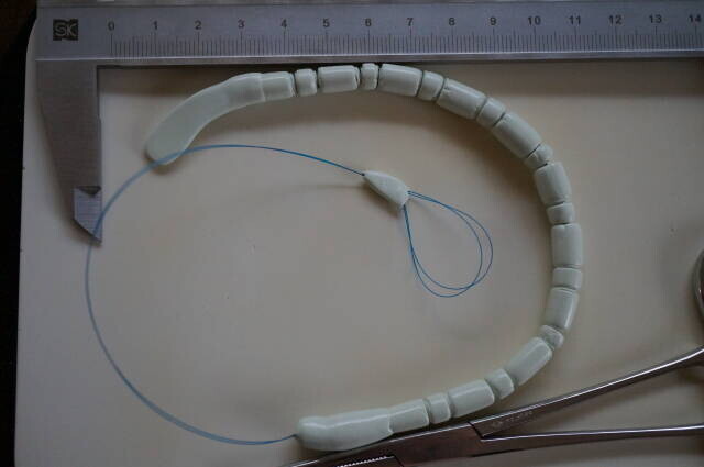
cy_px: 234
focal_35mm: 45
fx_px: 879
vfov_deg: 29.8
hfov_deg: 43.7
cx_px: 352
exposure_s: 1/160
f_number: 4
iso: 3200
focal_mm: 30
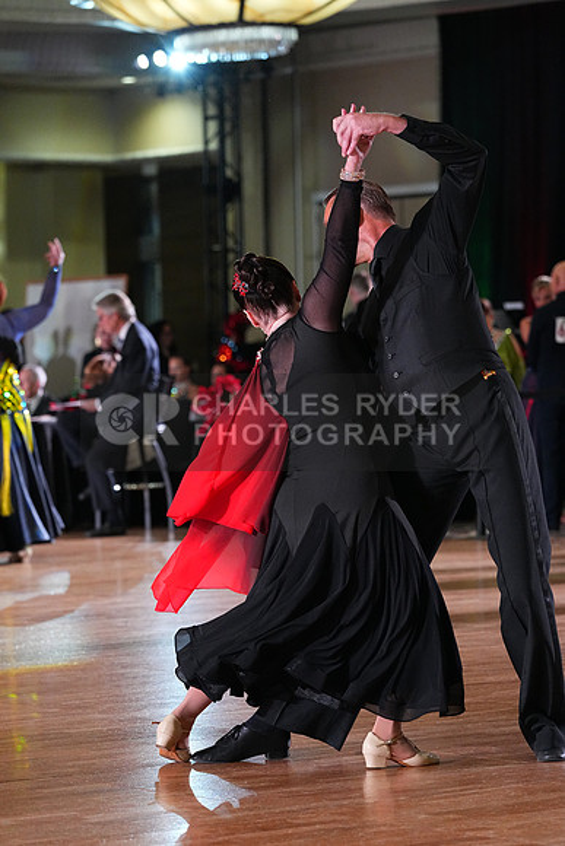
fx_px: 3435
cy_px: 423
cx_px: 282
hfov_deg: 9.4
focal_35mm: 146
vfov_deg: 14.1
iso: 6400
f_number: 4.5
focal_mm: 146
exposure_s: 1/400
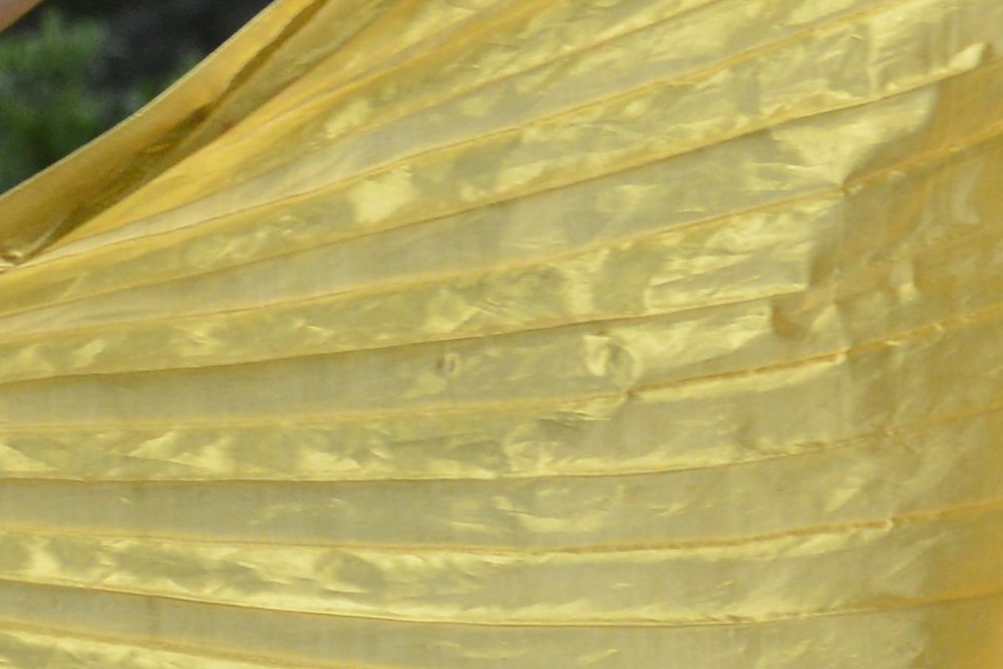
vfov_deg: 2.6
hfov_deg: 3.9
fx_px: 14572
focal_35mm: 523
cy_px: -119
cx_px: -1463
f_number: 5
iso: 800
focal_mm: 70
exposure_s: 1/250
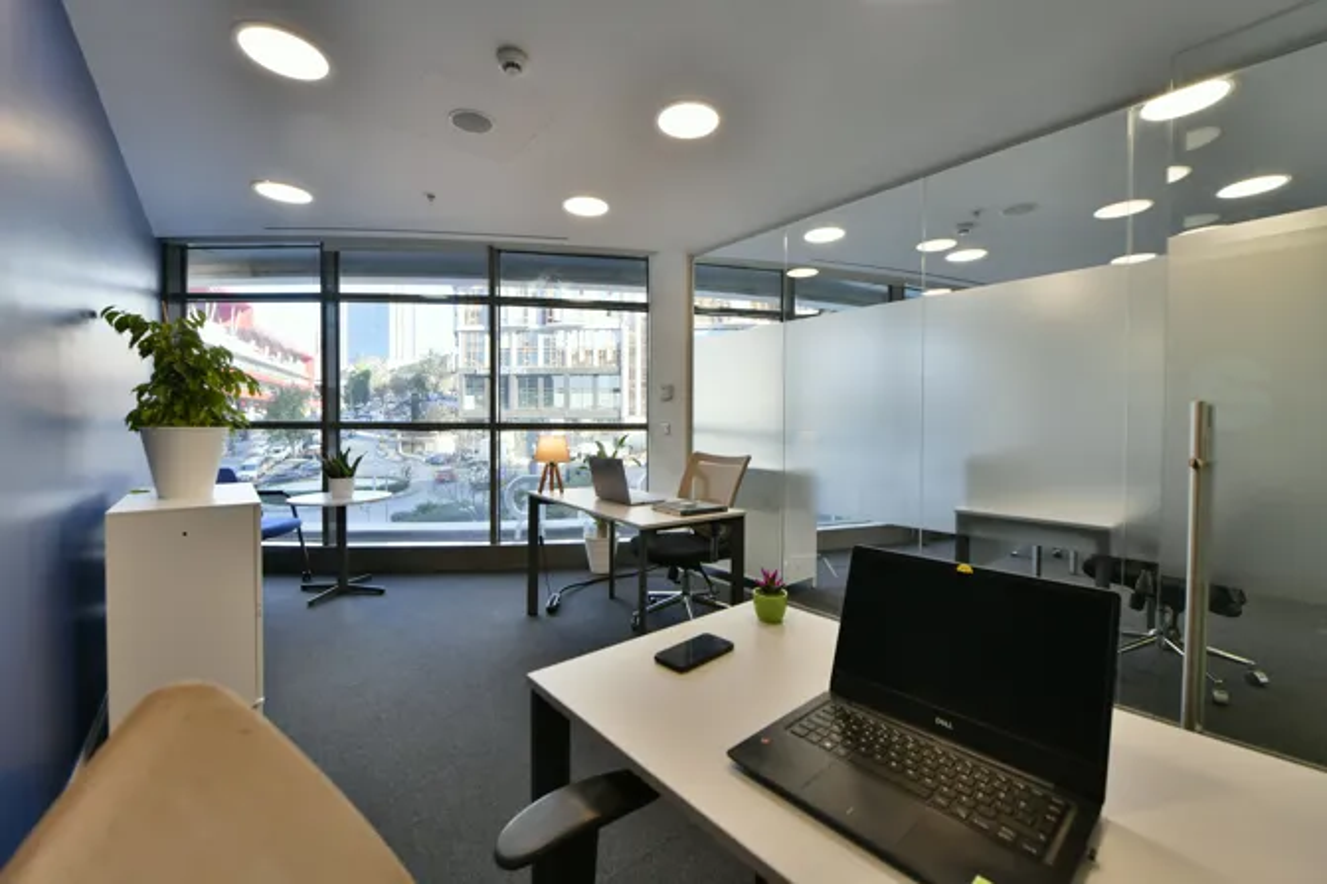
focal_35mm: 14
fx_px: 516
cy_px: 442
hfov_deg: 104.3
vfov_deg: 81.2
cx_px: 664
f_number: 7.1
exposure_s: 1/125
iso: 640
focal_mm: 14
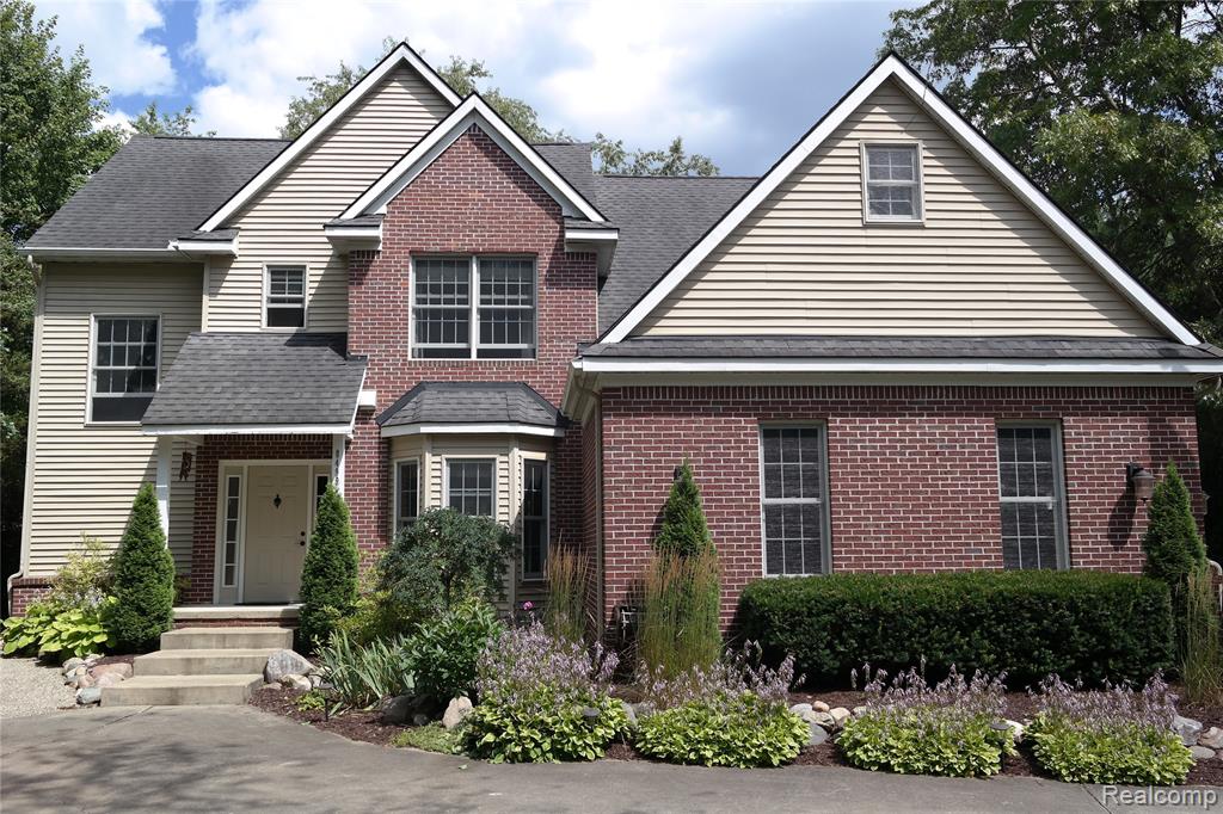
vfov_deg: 43.6
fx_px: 1019
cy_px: 407
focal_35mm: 30
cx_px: 612
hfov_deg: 61.9
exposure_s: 1/250
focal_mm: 20
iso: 100
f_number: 6.3
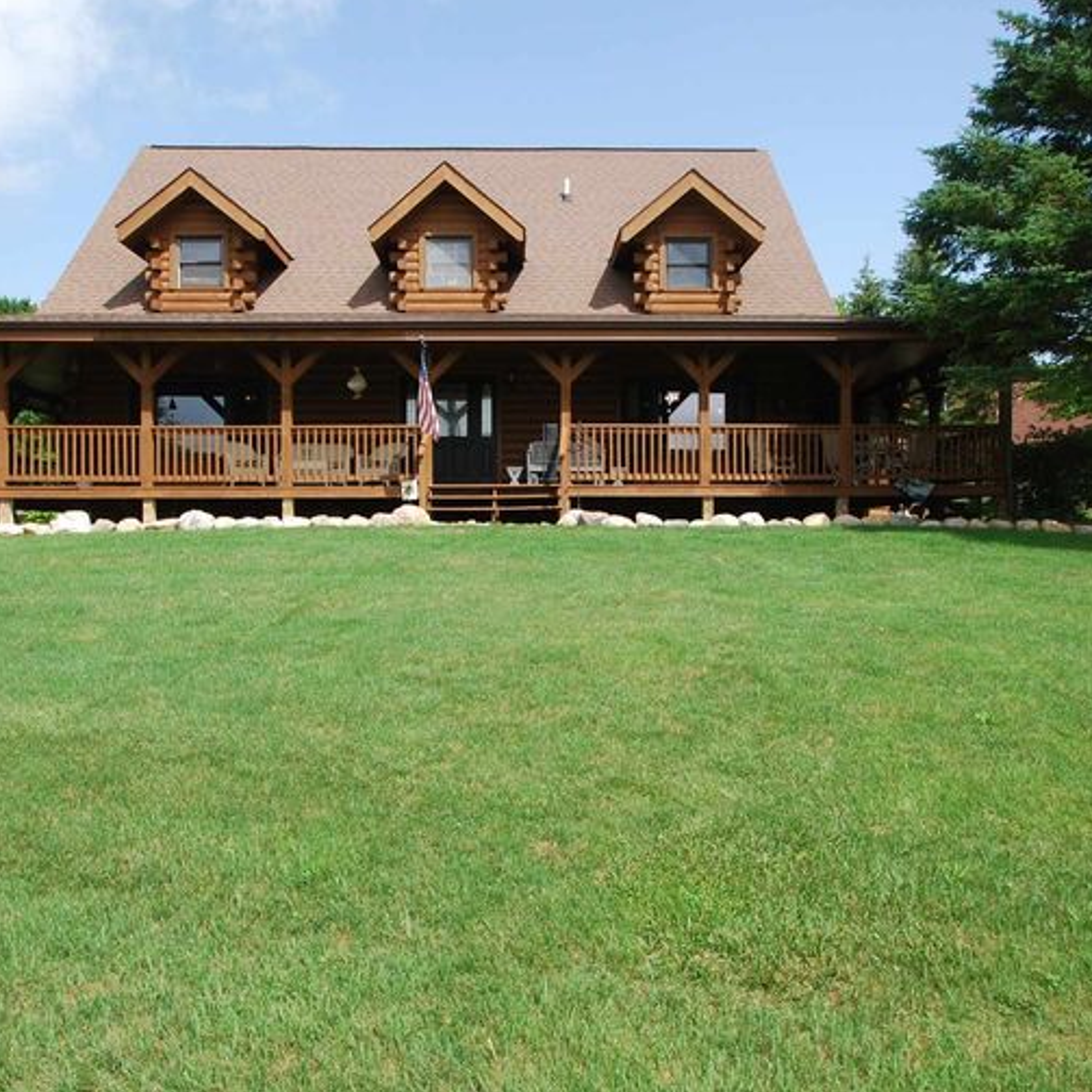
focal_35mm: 26
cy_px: 553
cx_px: 545
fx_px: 928
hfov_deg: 60.9
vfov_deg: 60.9
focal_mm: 10
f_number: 7.1
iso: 100
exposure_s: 1/200
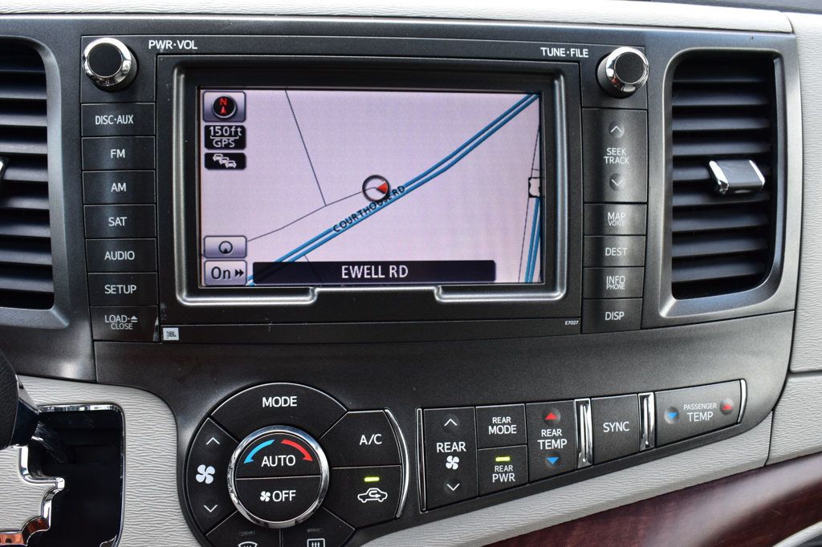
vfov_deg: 36.8
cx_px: 411
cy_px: 274
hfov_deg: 53.1
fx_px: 822
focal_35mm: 36
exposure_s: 1/40
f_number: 7.1
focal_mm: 24
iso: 400
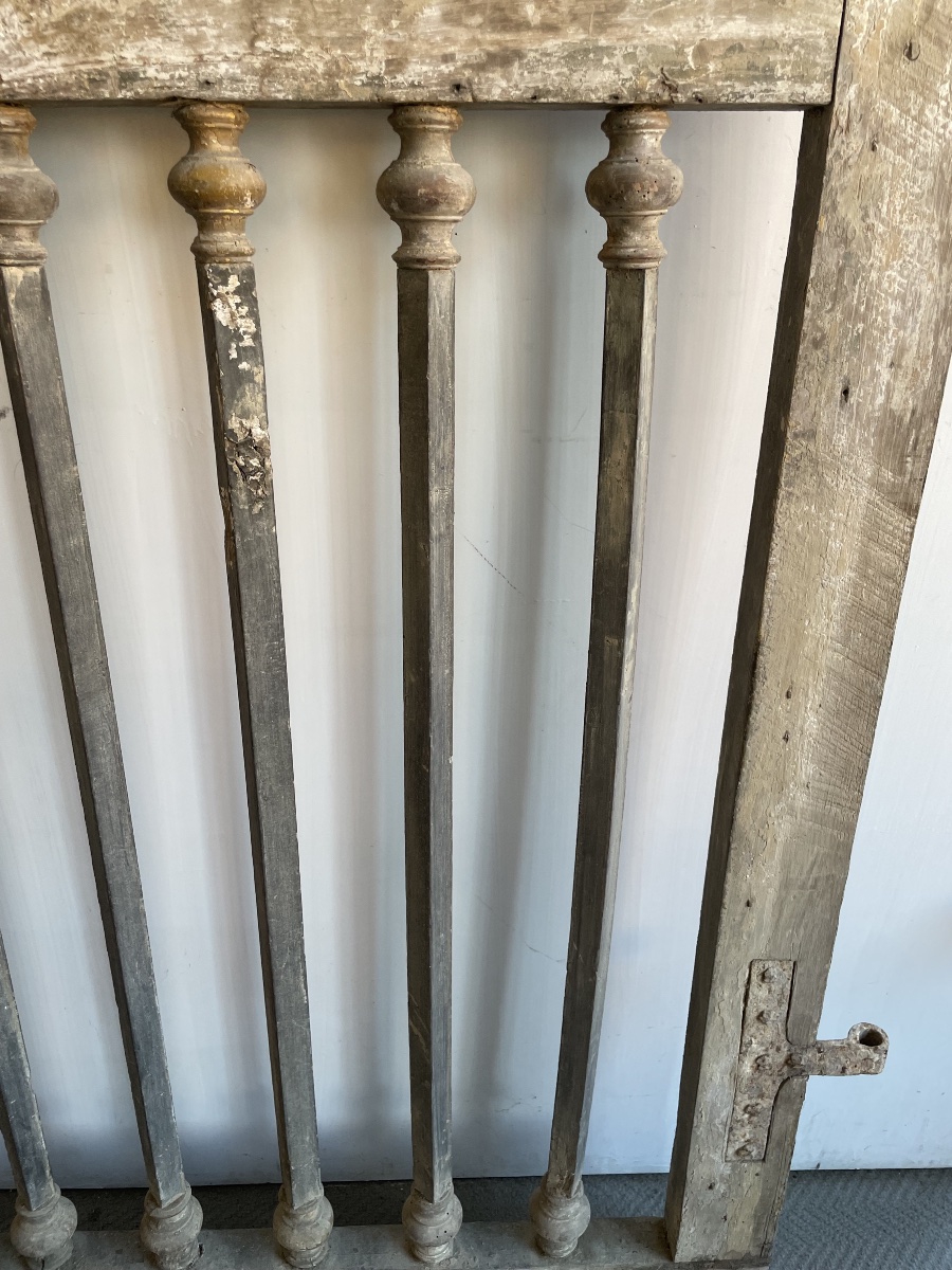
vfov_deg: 67.3
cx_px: 476
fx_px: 953
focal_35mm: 26
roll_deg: +1.6
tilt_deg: -27.1
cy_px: 635
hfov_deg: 53.1
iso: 100
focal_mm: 4.2
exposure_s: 1/121
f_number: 1.6
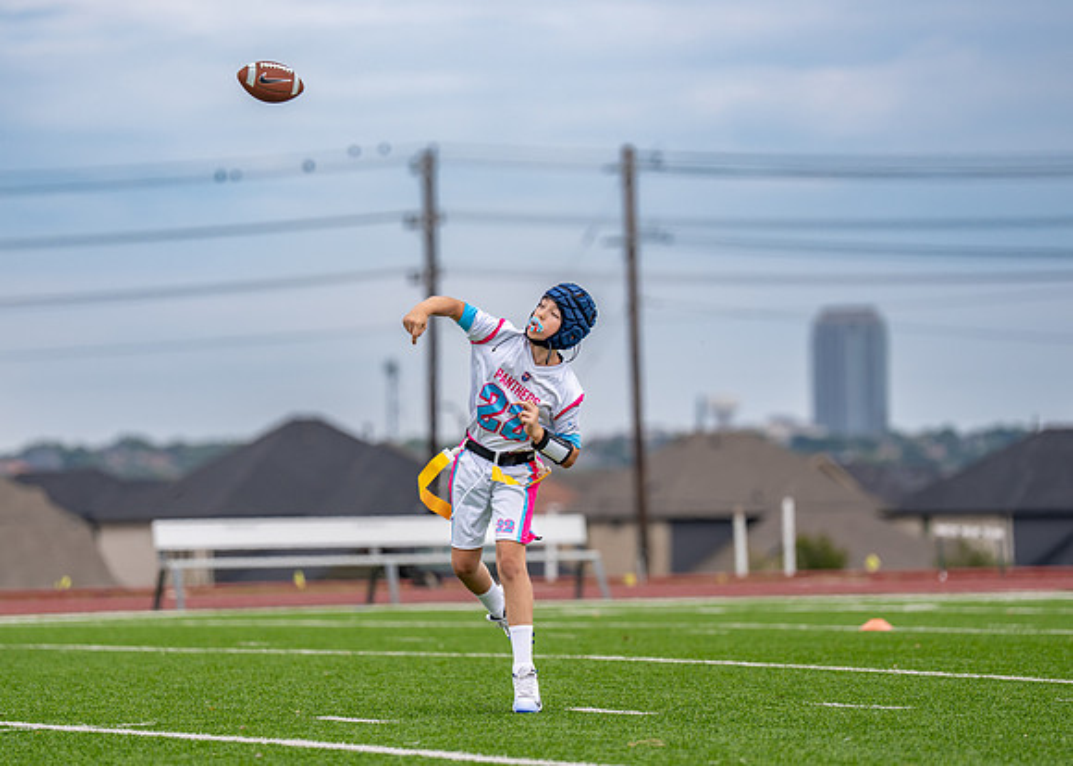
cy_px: 379
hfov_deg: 9.5
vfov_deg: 6.8
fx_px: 6432
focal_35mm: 211
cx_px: 502
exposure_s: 1/2000
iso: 100
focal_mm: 164
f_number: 2.8
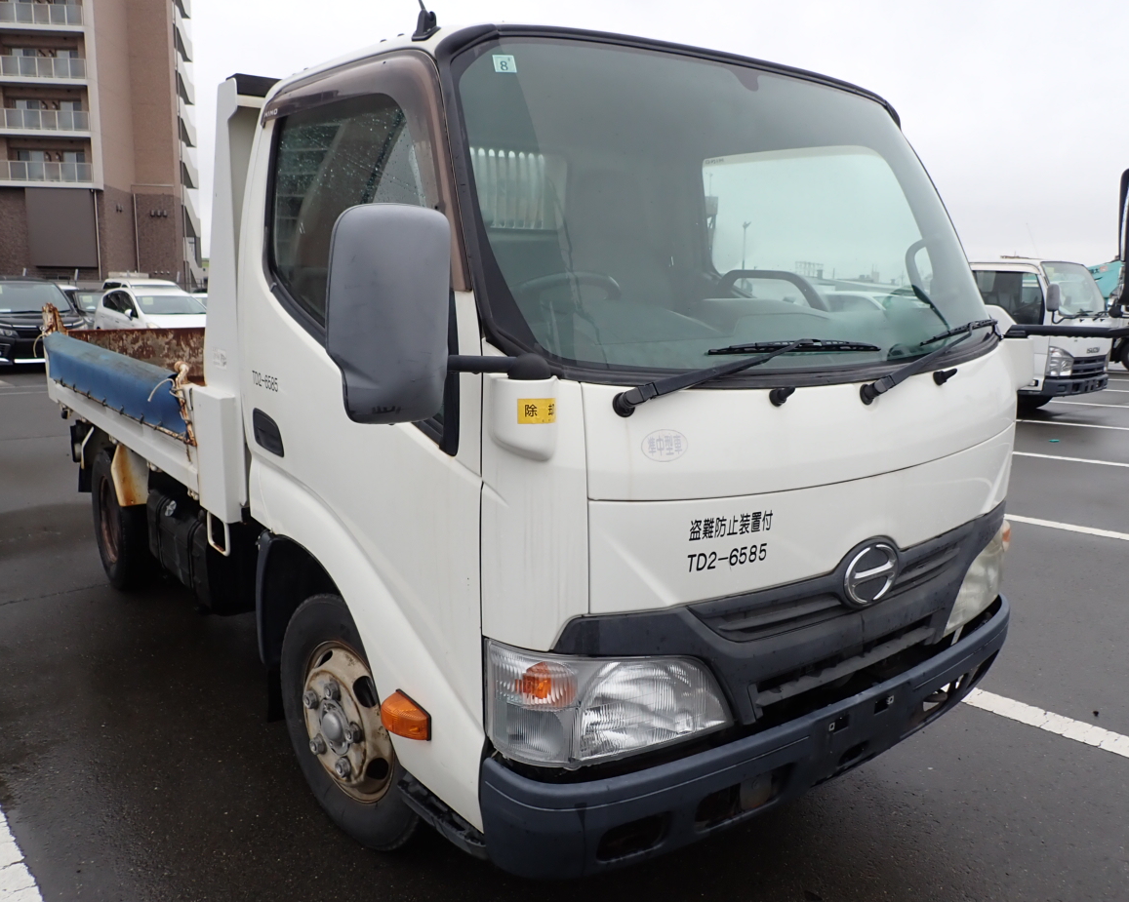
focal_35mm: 27
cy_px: 458
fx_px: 902
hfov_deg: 64.1
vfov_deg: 53.2
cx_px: 557
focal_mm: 4.5
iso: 100
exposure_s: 1/125
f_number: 2.8
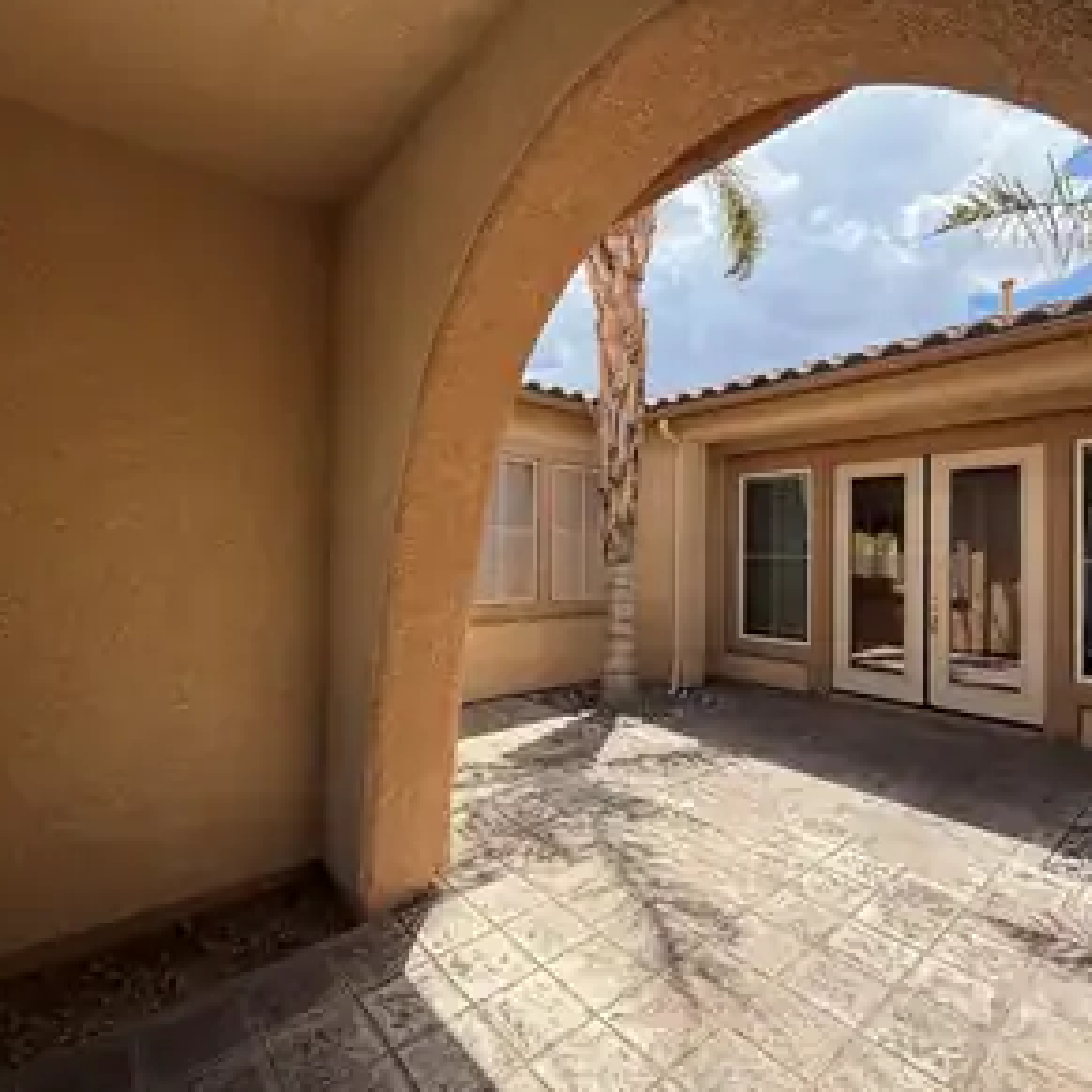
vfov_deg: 84.0
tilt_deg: +0.9
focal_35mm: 17
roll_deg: -0.9
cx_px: 563
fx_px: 607
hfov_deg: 83.9
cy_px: 540
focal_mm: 2.22
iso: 40
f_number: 2.2
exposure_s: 1/770
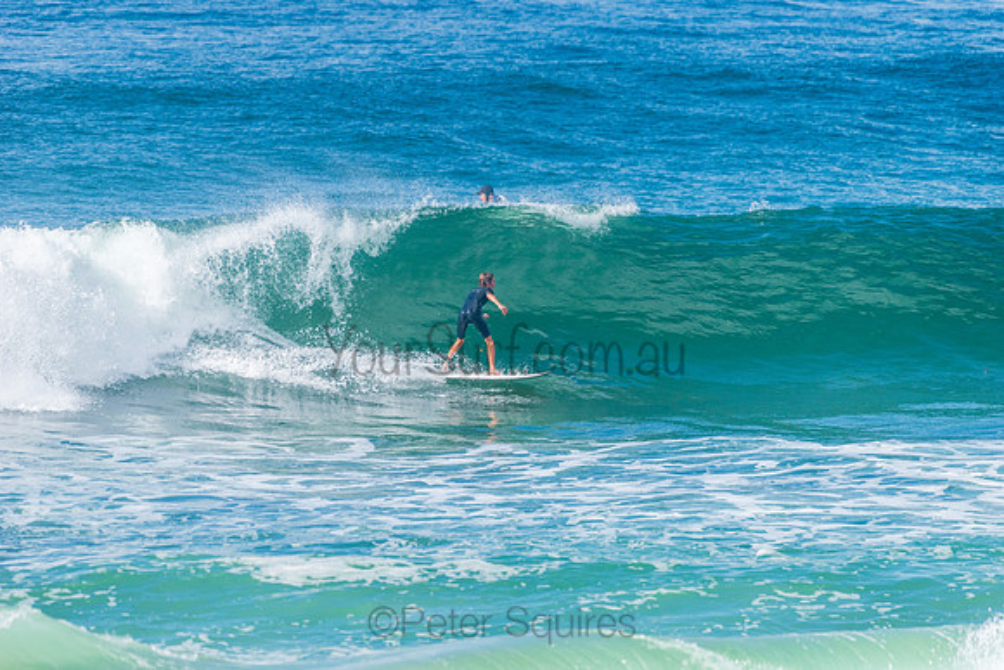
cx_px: 502
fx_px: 13947
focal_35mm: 500
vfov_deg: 2.8
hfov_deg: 4.1
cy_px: 335
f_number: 5.6
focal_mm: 500
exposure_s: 1/2000
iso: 250
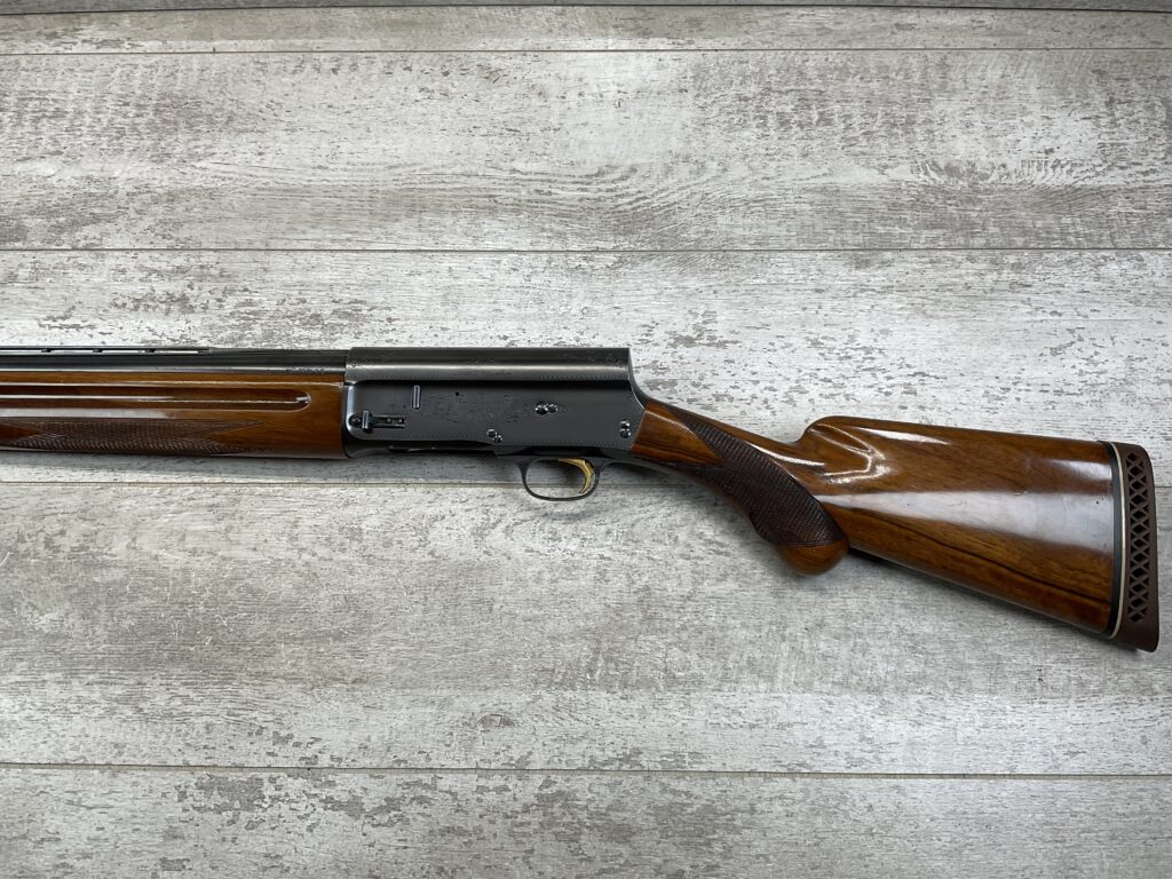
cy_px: 440
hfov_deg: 61.7
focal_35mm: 29
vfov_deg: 48.2
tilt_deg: -69.7
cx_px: 586
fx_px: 982
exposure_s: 1/169
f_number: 1.8
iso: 16
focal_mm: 3
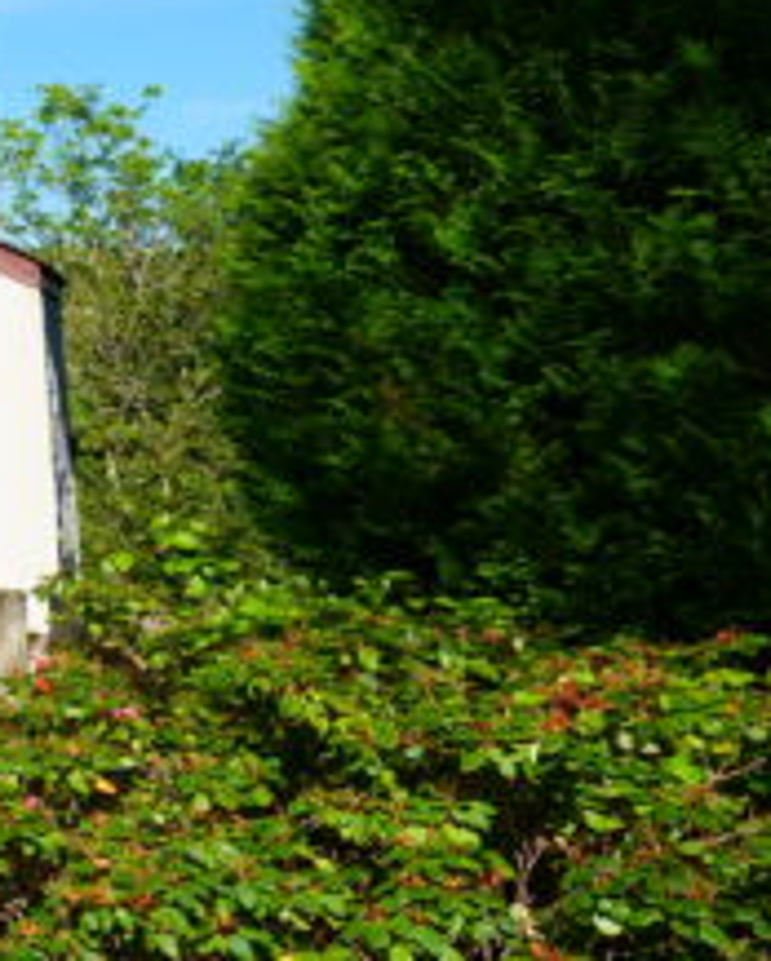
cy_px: 144
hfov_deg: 12.4
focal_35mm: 62
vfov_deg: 29.5
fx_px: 1766
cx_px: -1409
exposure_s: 1/400
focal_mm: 14
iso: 100
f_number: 5.6
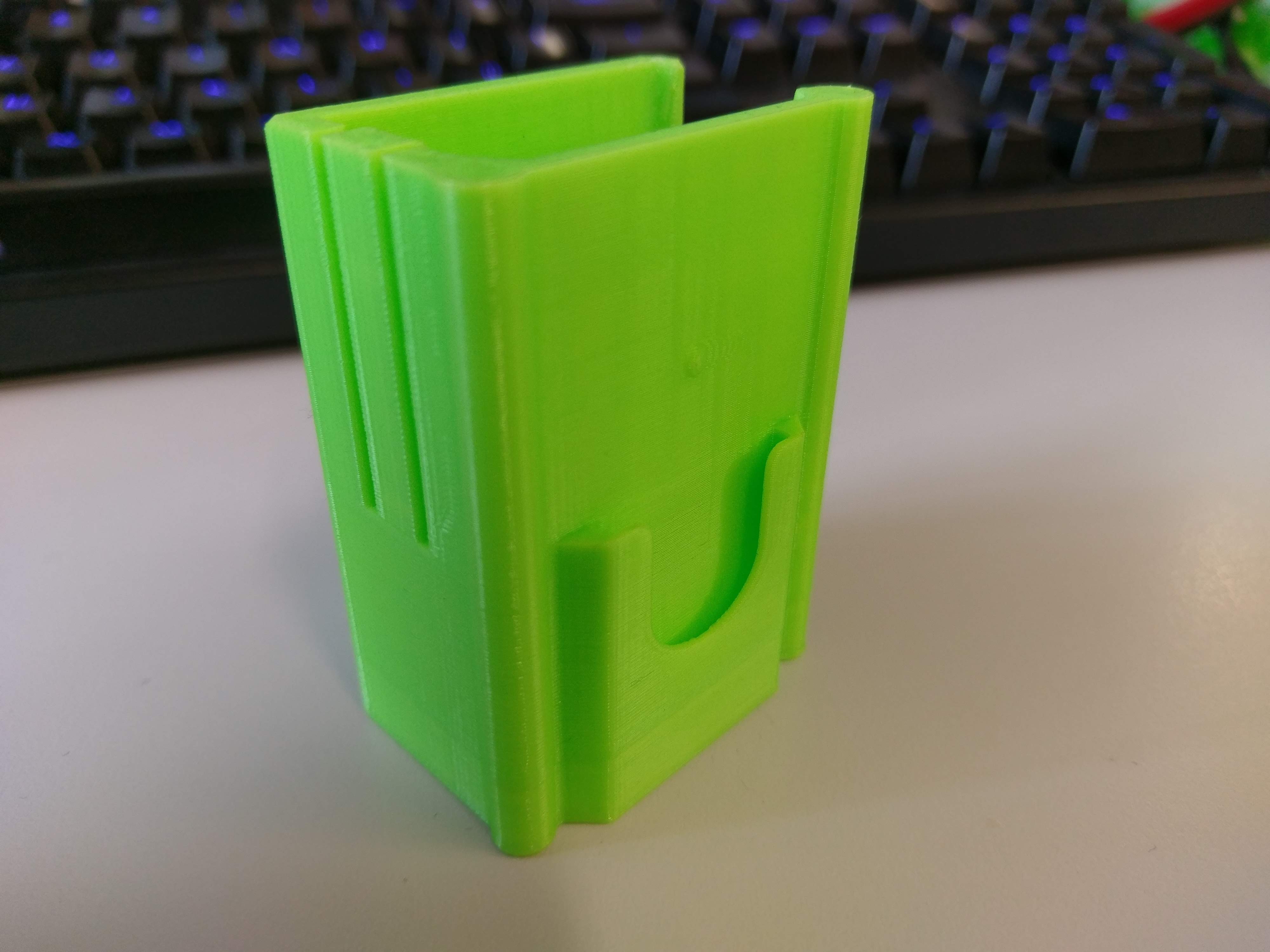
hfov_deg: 67.3
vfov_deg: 53.1
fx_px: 954
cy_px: 476
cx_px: 635
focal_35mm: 26
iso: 125
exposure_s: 1/33
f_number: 1.8
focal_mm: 4.58
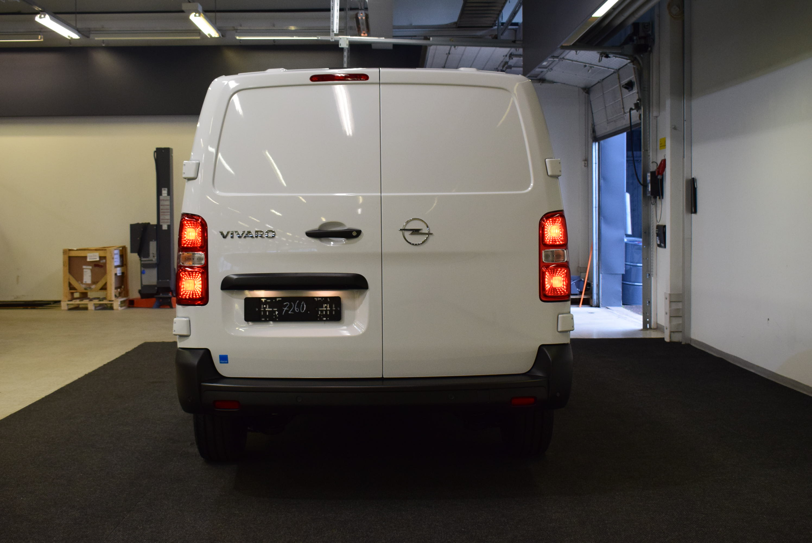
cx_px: 406
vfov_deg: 26.5
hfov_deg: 38.9
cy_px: 272
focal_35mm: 51
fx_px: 1151
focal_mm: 34
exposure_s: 1/160
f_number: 6.3
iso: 1600
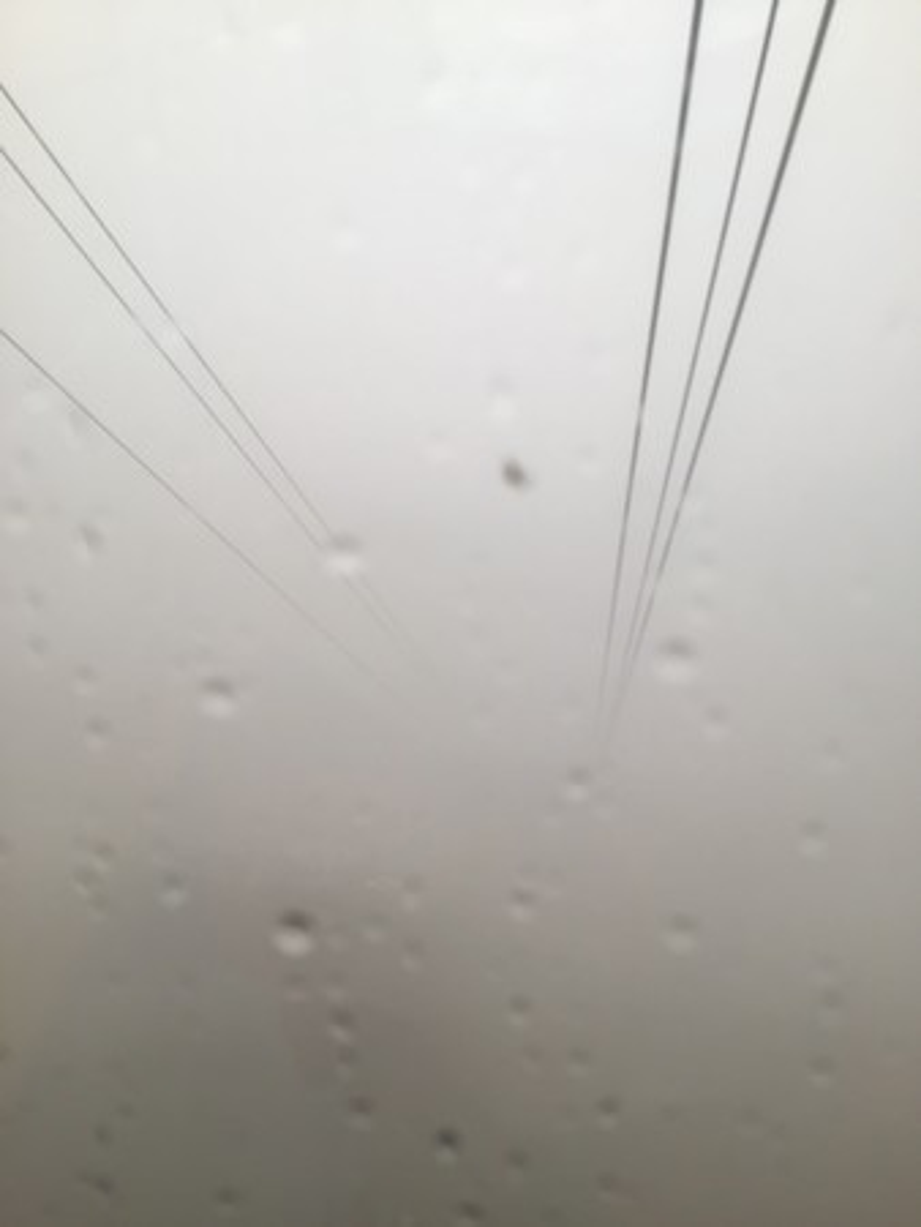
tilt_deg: -9.9
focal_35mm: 31
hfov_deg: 45.5
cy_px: 614
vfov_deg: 58.3
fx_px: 1099
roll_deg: -0.4
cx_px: 460
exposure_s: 1/60
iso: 25
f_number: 2.4
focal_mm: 3.3
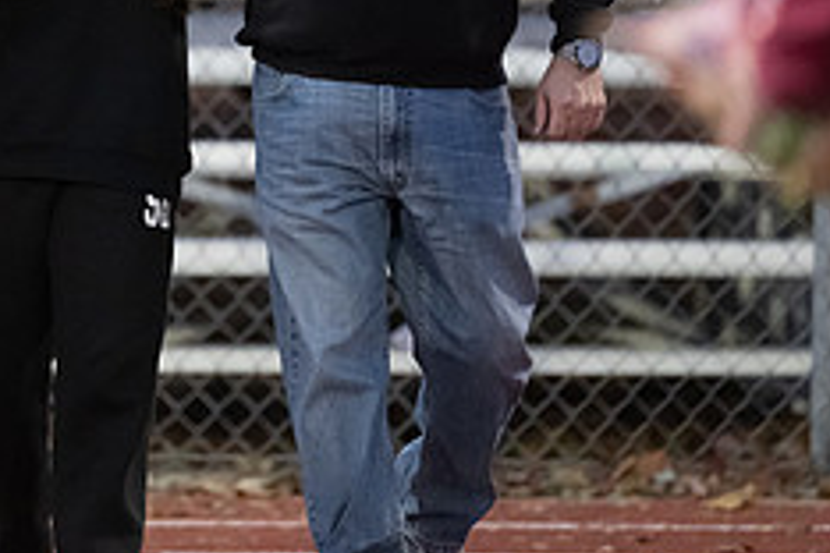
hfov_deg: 3.7
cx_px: 73
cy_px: -77
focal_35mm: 564
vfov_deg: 2.4
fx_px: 13002
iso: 9000
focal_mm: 200
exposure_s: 1/500
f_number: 2.8
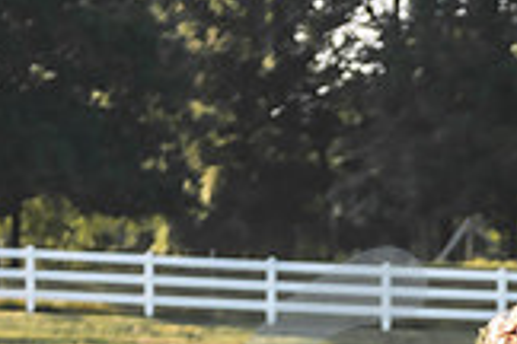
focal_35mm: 183
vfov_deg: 7.4
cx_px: 685
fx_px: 2628
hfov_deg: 11.0
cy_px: 520
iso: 50
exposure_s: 1/250
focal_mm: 50
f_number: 2.8
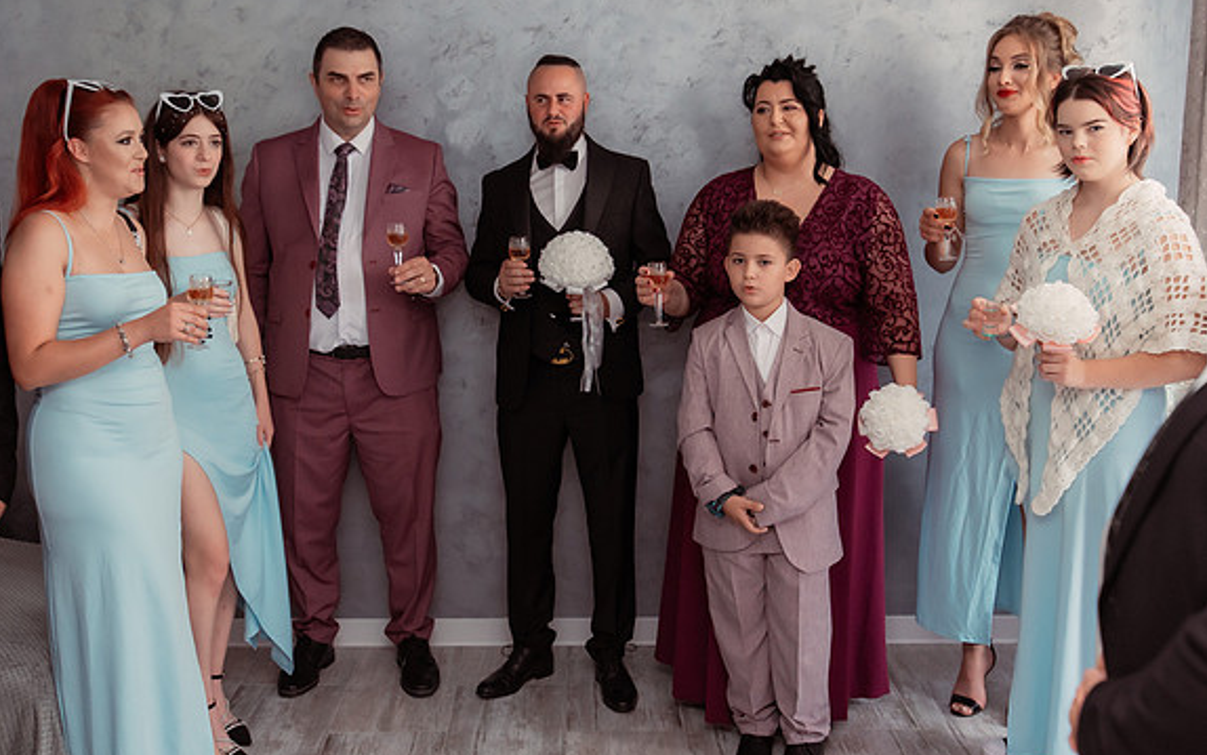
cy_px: 277
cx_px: 576
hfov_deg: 49.3
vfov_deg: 31.8
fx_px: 1316
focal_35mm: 40
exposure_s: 1/200
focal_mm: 30
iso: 1600
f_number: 3.2
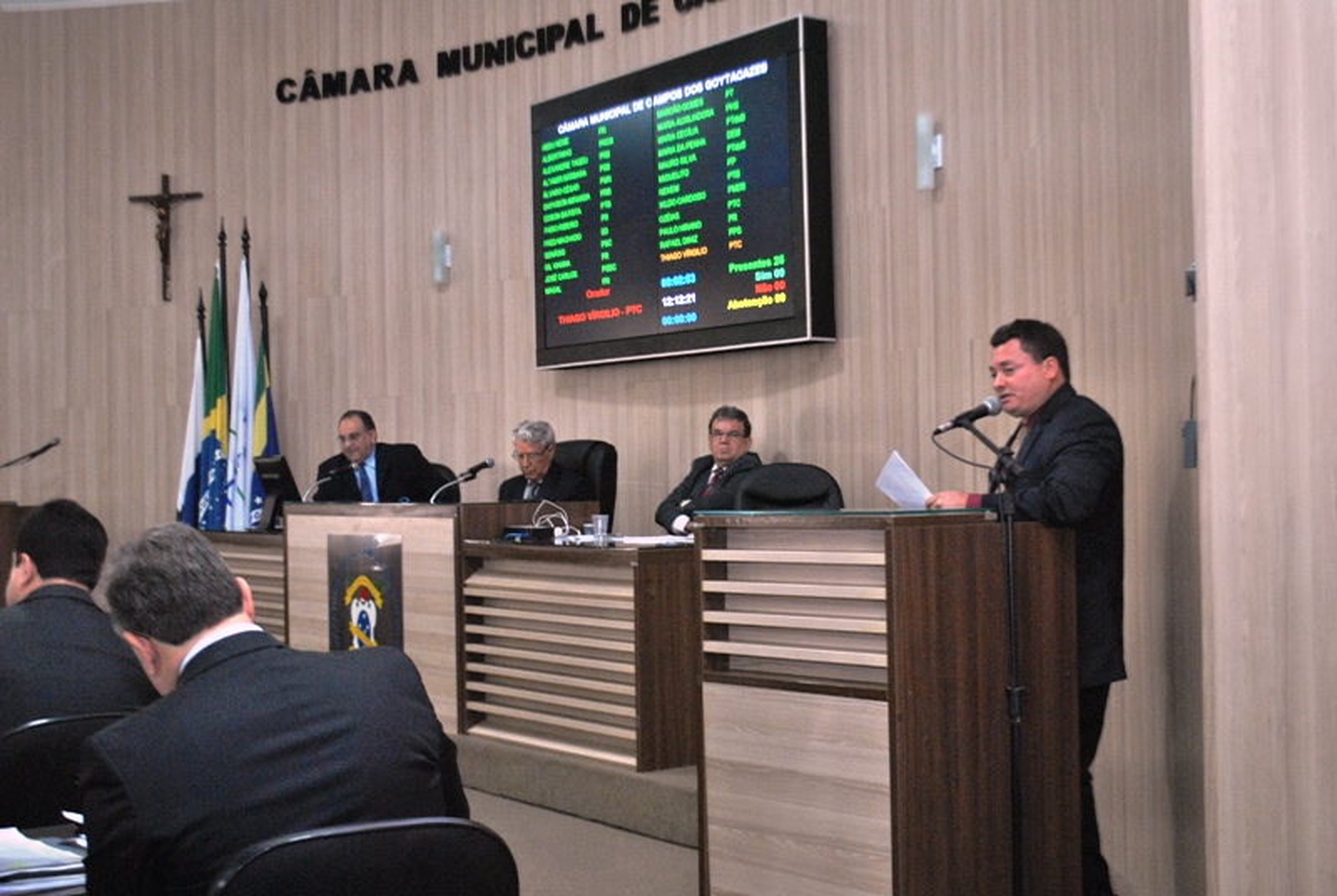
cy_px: 448
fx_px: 1785
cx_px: 668
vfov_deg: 28.2
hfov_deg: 41.1
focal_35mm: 48
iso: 800
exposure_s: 1/30
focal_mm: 32
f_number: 4.8
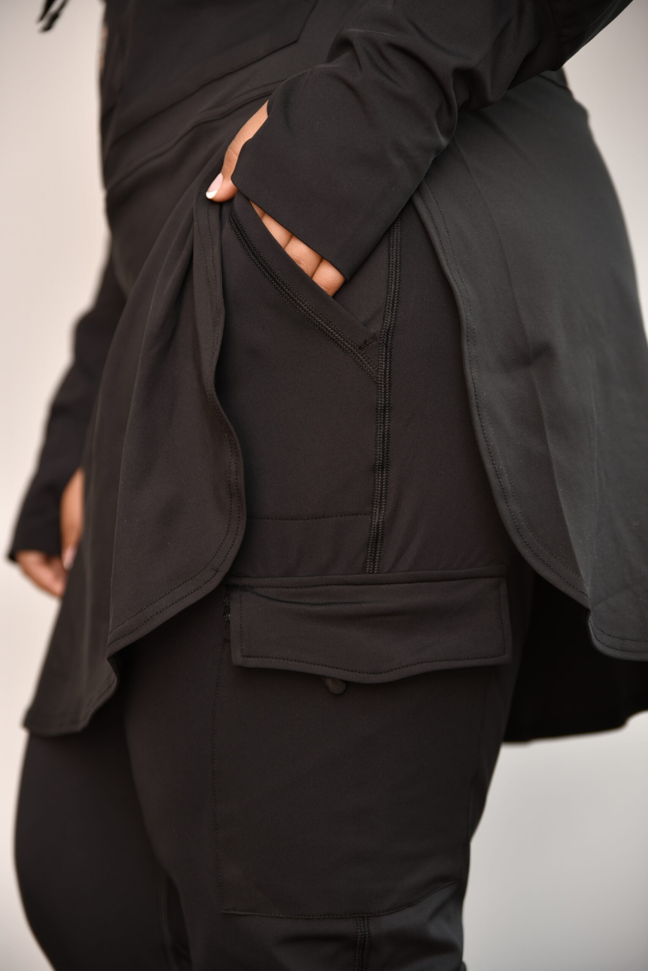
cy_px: 486
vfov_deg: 29.7
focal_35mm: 68
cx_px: 324
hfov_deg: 20.0
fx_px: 1836
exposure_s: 1/100
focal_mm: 68
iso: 125
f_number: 2.8
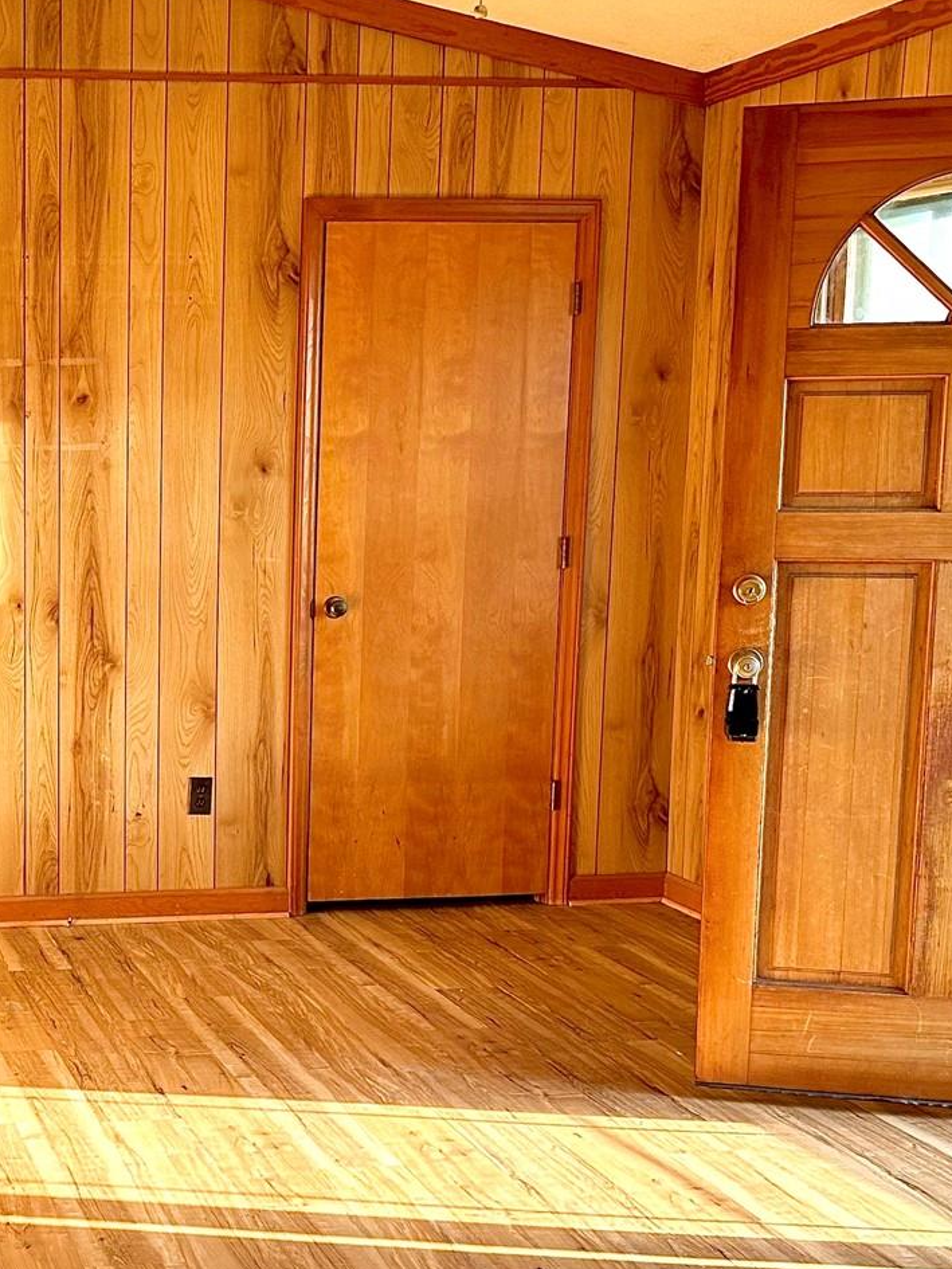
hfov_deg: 26.4
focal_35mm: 52
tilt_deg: -9.4
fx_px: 1906
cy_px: 739
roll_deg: +0.4
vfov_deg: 36.7
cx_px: -30
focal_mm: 6.86
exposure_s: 1/121
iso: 125
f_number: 1.78
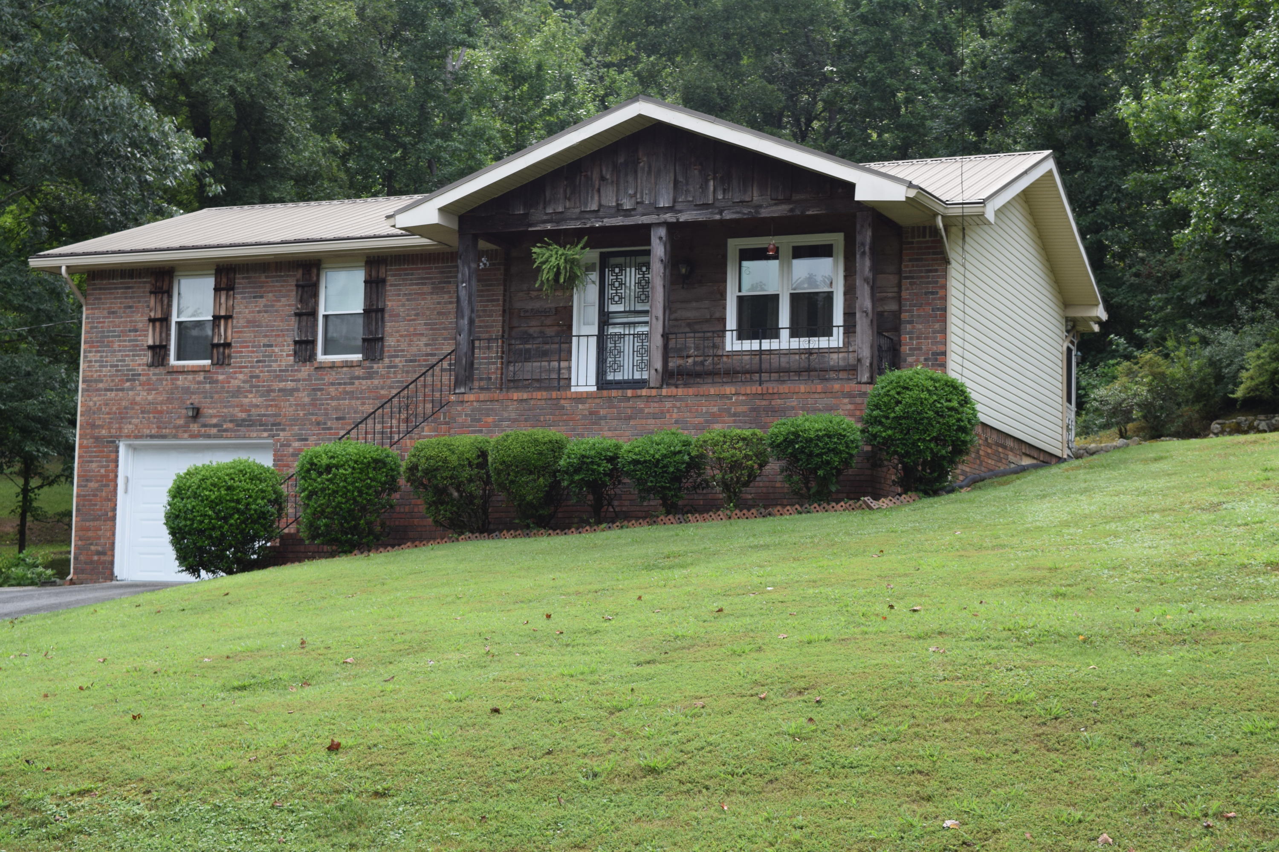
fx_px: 2025
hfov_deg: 35.1
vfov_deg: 23.8
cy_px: 426
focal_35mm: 57
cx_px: 640
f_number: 8
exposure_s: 1/250
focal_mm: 38
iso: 400
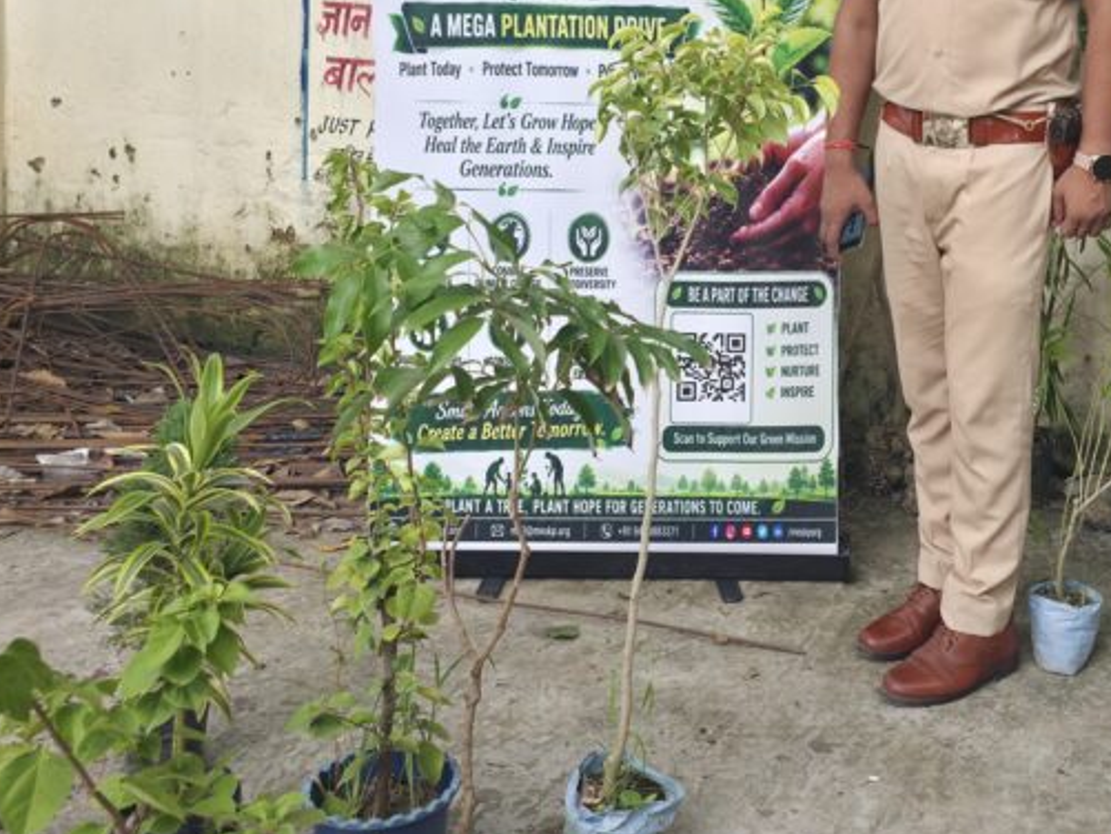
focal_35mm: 47
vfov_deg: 30.3
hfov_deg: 39.2
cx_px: 852
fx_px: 1509
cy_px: 191
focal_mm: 6.3
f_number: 1.7
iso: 50
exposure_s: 1/359
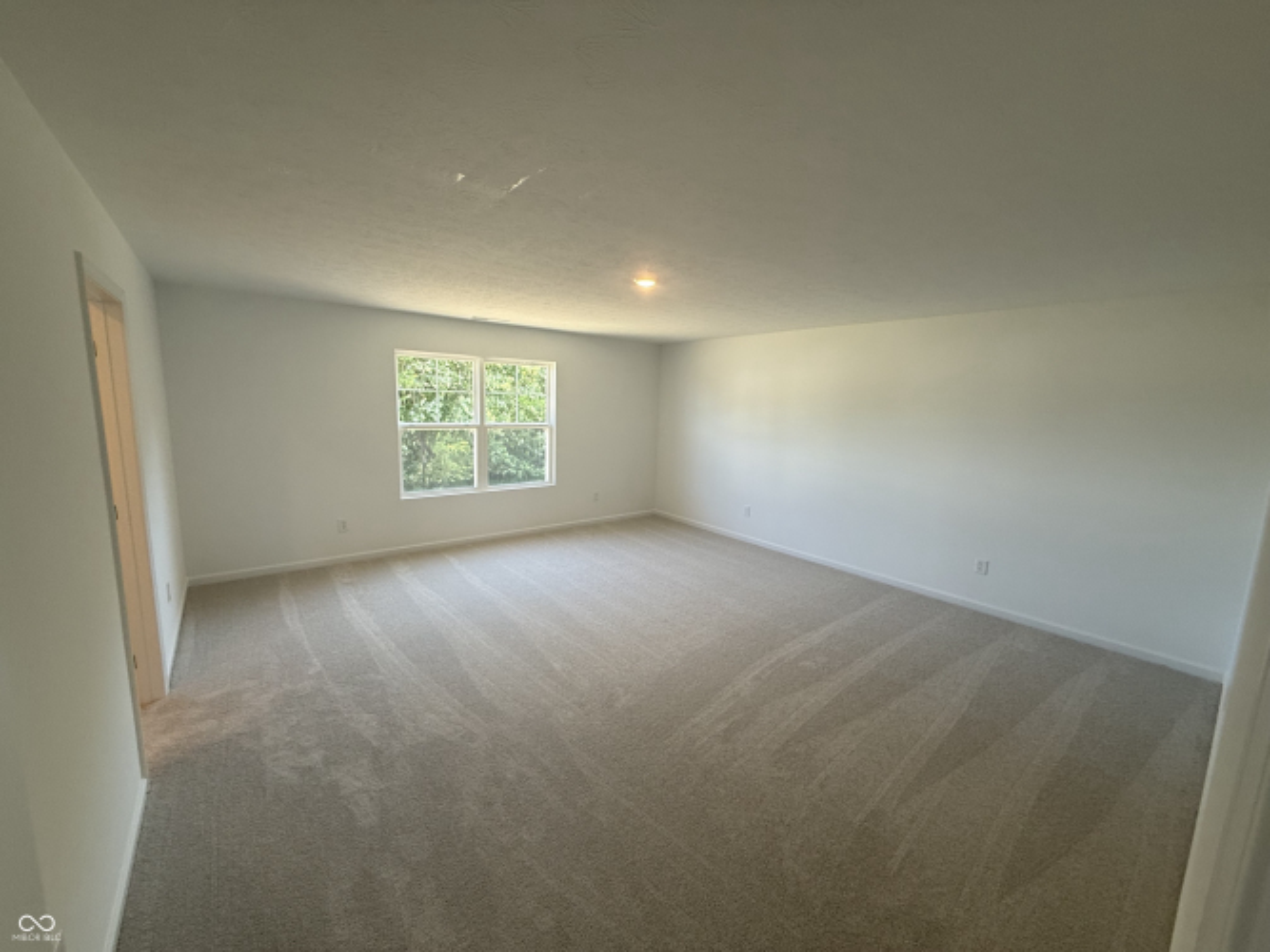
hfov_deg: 102.1
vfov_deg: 85.7
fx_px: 514
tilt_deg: -7.1
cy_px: 476
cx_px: 635
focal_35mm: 14
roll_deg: -1.7
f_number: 2.2
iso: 125
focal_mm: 2.22
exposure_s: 1/120
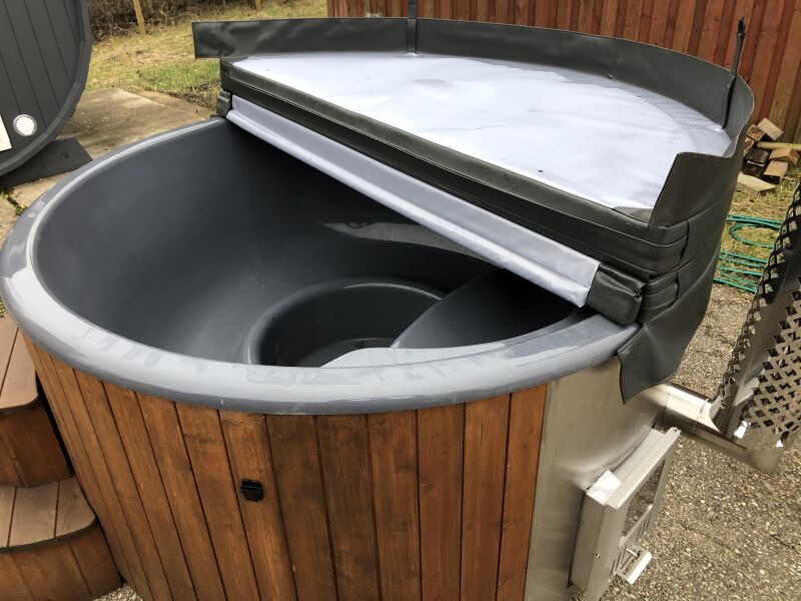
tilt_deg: -31.6
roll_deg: +3.1
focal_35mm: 28
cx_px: 400
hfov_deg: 63.4
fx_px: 648
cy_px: 300
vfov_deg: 49.7
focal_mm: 4
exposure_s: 1/30
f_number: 1.8
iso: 32
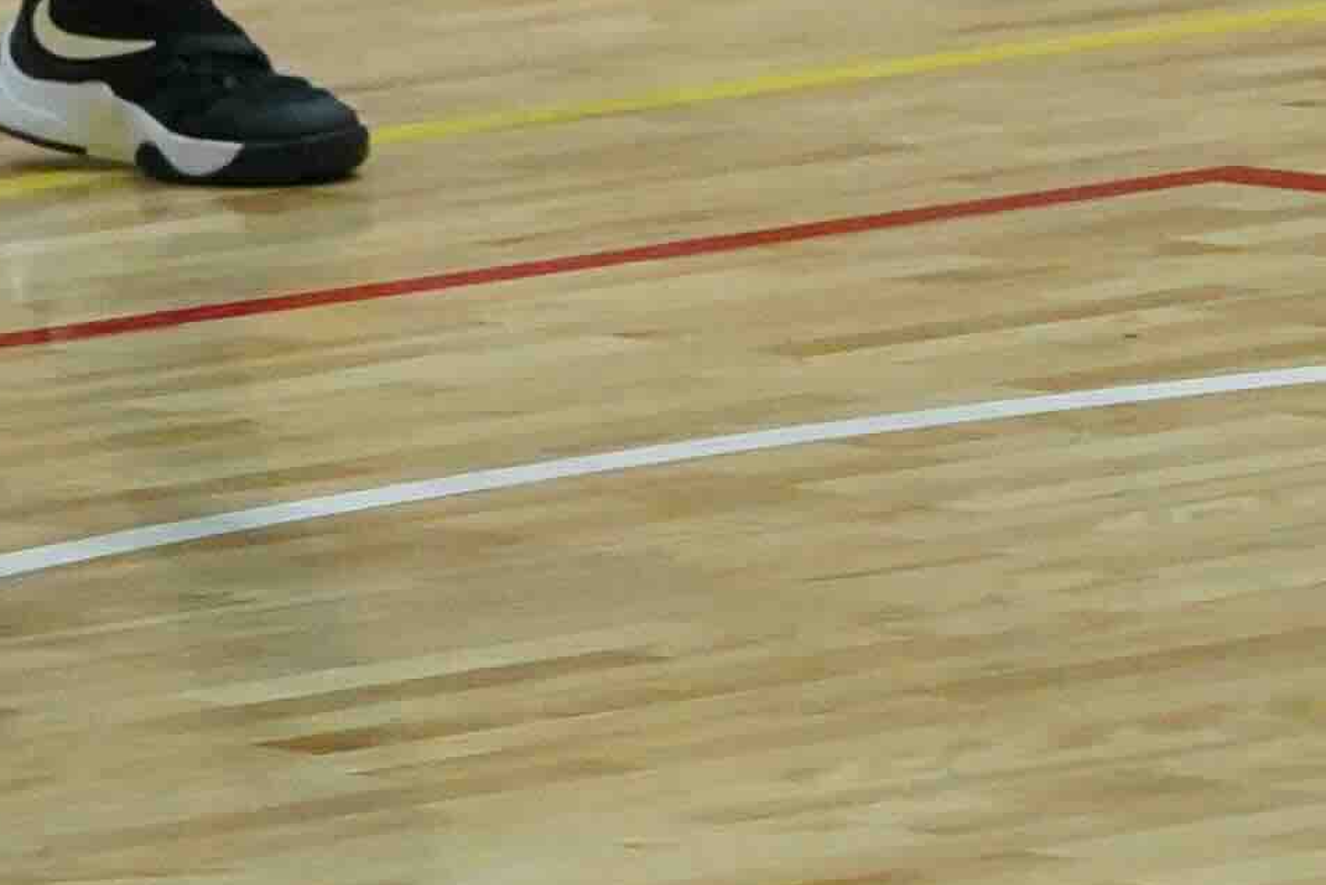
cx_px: -1059
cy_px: -815
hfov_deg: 3.3
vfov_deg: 2.2
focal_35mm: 630
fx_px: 23207
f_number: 4.5
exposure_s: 1/800
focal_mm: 100
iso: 10000
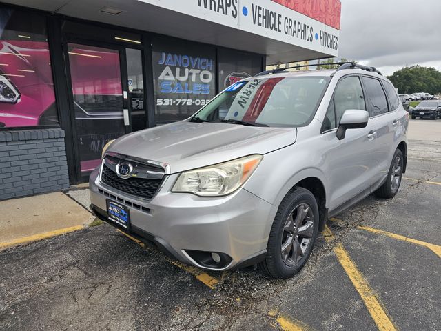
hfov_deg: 73.9
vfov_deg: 58.9
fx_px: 293
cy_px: 166
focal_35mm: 23
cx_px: 220
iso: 16
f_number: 1.7
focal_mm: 6.3
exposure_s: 1/180
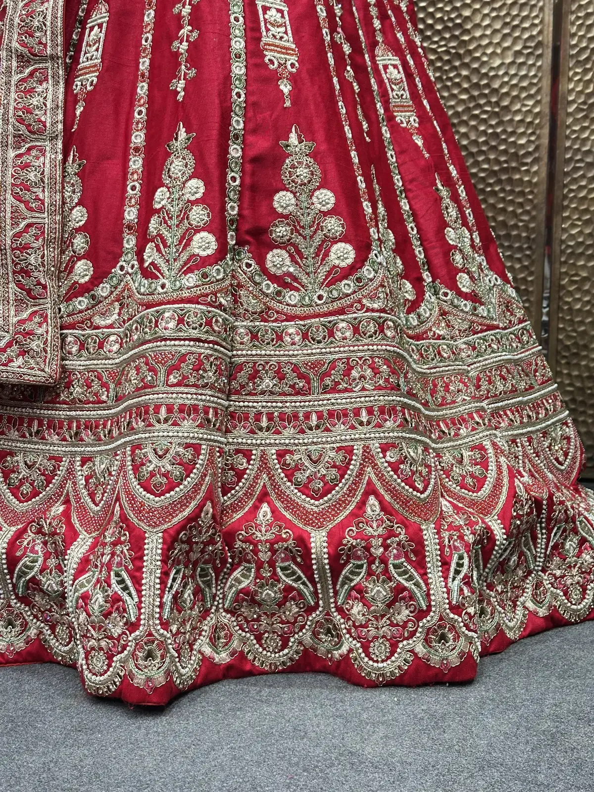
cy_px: 396
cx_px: 297
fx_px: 1098
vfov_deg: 39.7
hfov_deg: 30.3
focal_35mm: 48
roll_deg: -2.0
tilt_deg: -5.7
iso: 80
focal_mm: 6.86
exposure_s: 1/100
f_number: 1.78
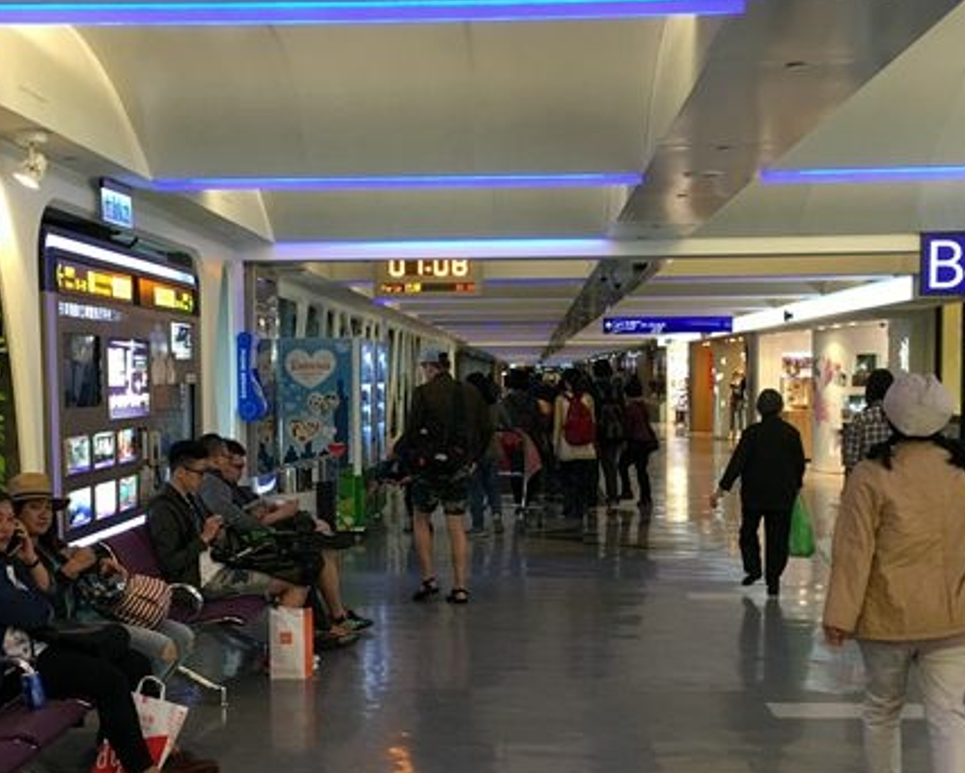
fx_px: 1514
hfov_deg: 35.3
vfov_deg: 28.5
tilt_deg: -4.0
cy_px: 486
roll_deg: -1.8
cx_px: 475
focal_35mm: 53
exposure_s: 1/15
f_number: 2.2
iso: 40
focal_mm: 4.15
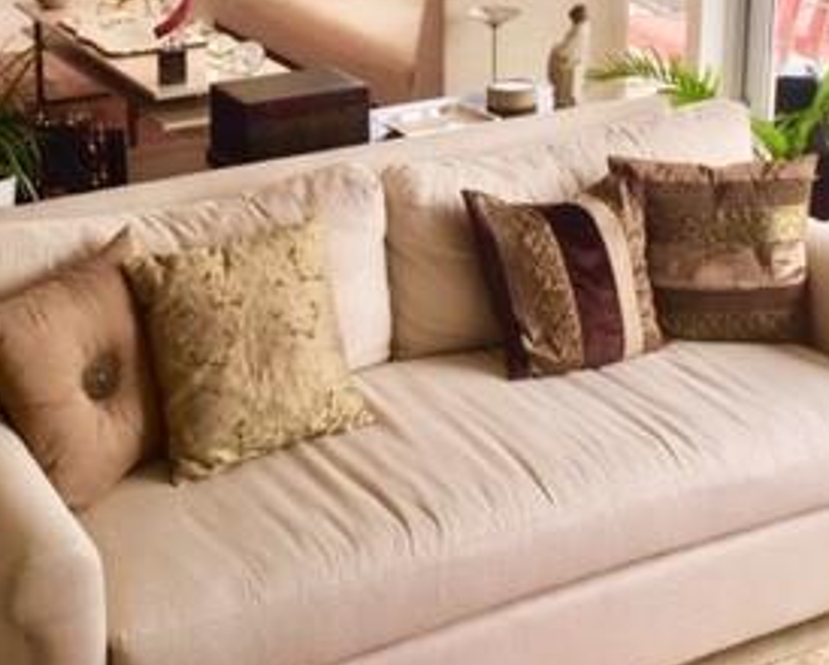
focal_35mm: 66
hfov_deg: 28.4
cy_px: 0
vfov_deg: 22.3
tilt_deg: -10.3
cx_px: 242
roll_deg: +0.4
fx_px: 1622
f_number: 2.2
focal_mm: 4.15
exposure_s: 1/225
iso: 32
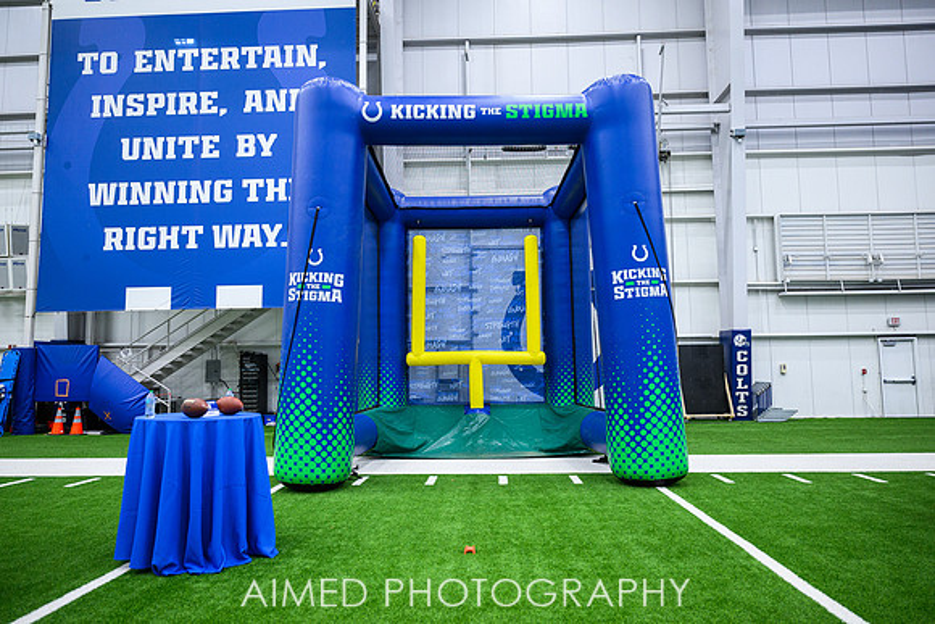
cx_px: 468
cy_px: 312
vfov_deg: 52.8
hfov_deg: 73.3
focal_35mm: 24
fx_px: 629
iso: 1250
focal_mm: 24
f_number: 2.8
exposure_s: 1/200
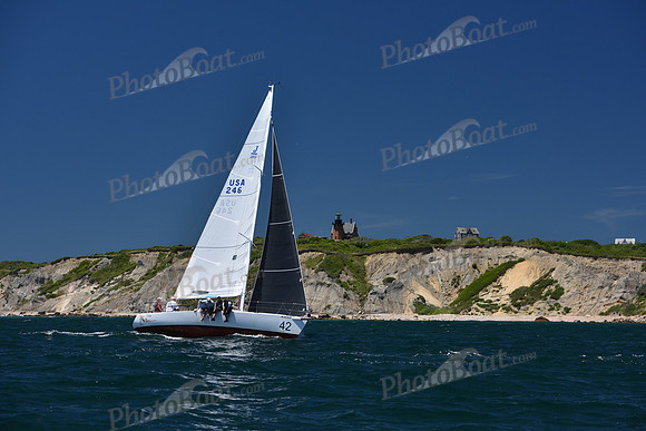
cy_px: 216
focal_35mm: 85
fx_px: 1526
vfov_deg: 16.1
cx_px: 323
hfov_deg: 23.9
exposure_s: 1/800
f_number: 6.3
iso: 250
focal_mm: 85
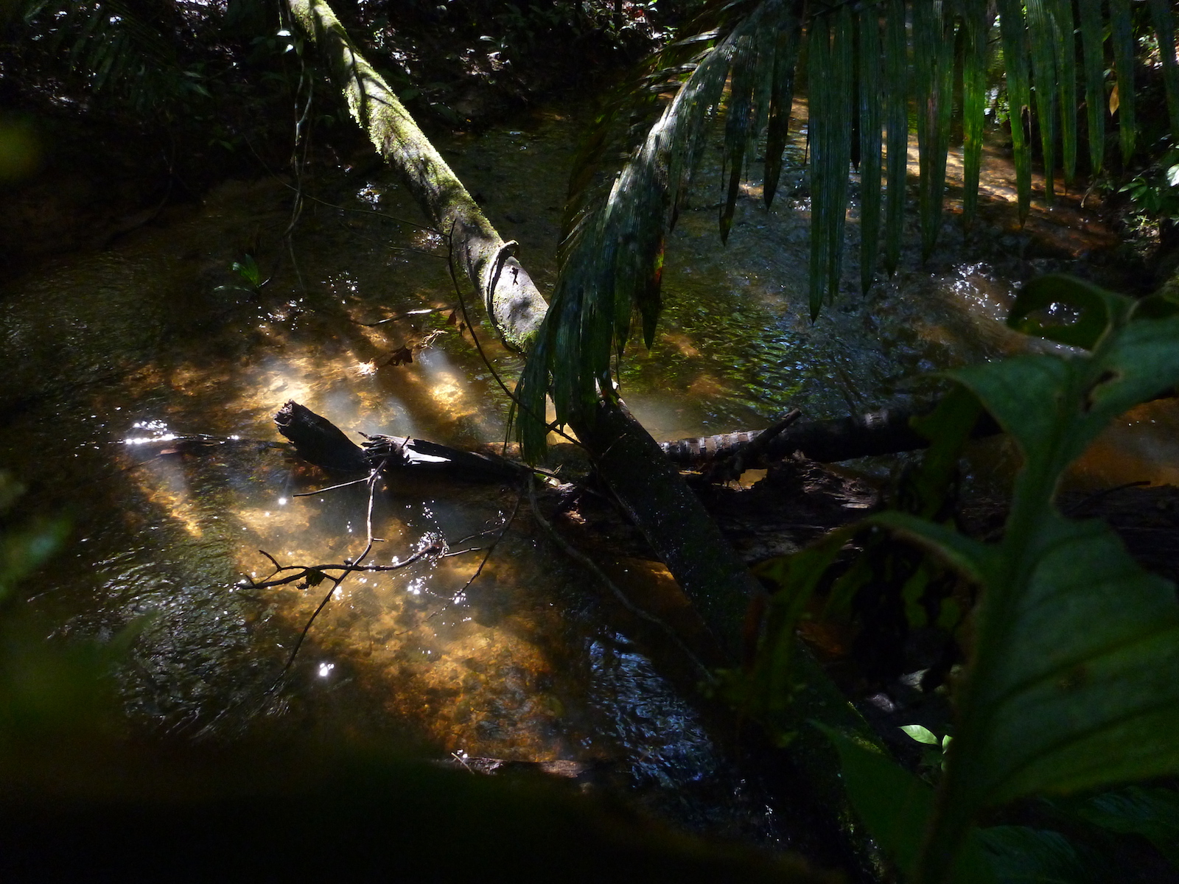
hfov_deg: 63.4
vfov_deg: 49.7
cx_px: 590
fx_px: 954
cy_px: 442
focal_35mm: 28
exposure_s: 1/50
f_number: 3.3
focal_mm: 4.9
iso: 400
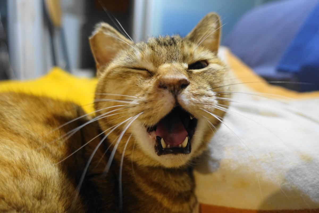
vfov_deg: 53.1
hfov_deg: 73.7
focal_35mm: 24
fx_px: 213
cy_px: 106
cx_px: 160
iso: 640
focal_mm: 8.8
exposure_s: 1/30
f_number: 1.8
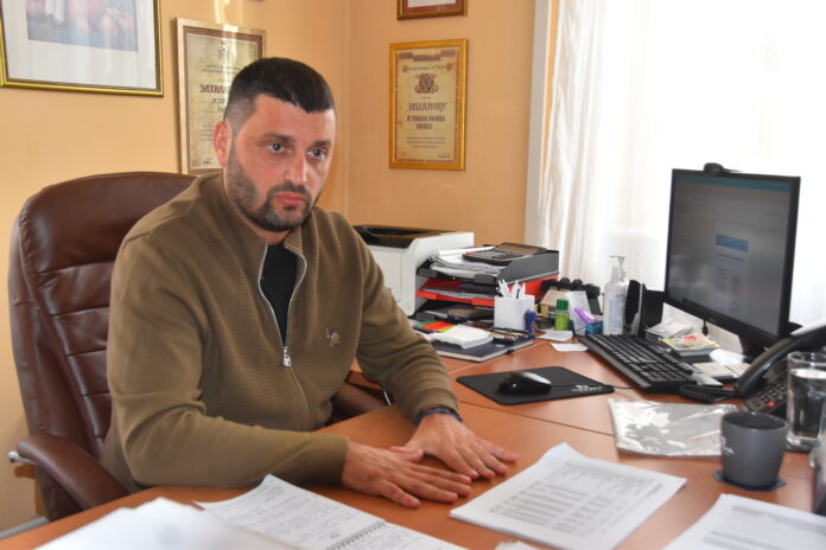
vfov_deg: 34.2
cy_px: 275
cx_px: 413
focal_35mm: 39
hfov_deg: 49.6
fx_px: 895
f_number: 5
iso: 800
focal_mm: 26
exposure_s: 1/125
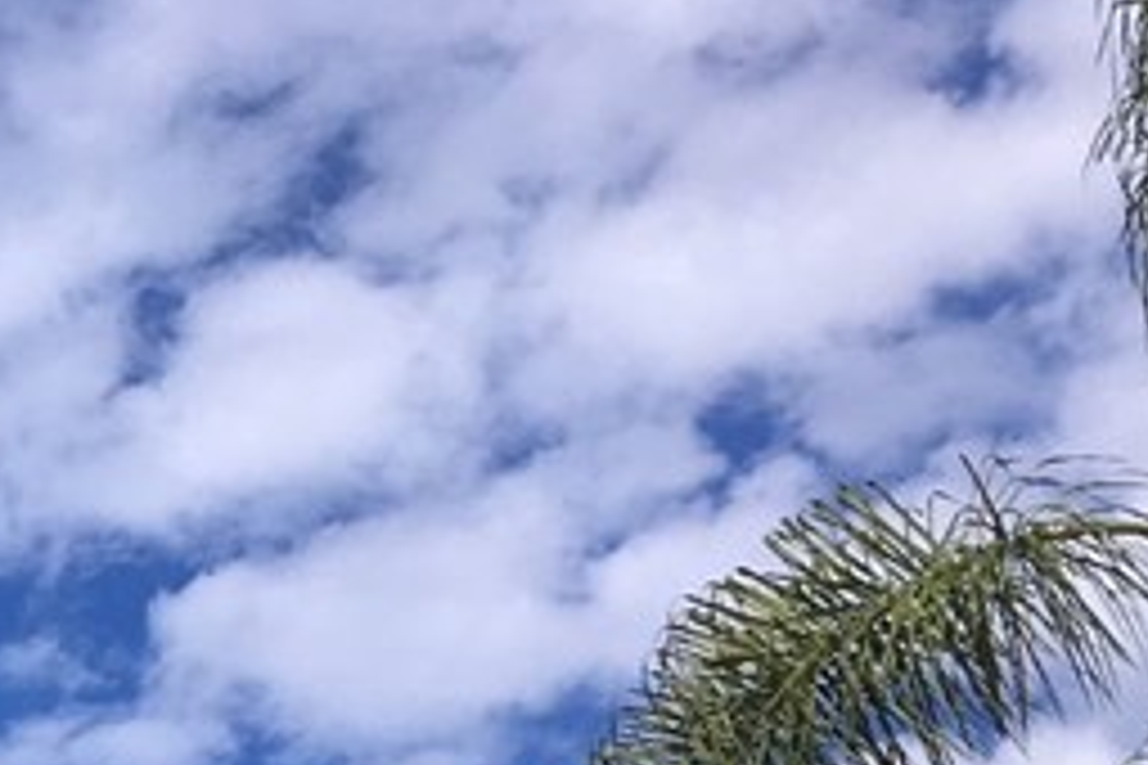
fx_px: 3858
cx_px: -626
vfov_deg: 10.3
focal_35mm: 121
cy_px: 1620
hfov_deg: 15.5
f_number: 2.2
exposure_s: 1/2137
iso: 25
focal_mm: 4.15
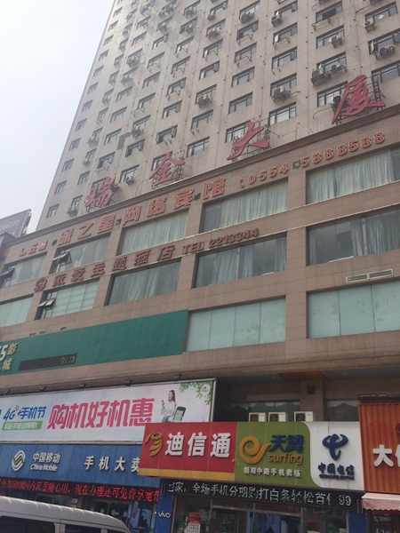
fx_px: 447
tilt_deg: +28.2
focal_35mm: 29
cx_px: 200
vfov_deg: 61.7
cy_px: 266
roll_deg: -5.7
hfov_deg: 48.2
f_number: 2.2
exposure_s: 1/3731
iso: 32
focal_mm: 4.15
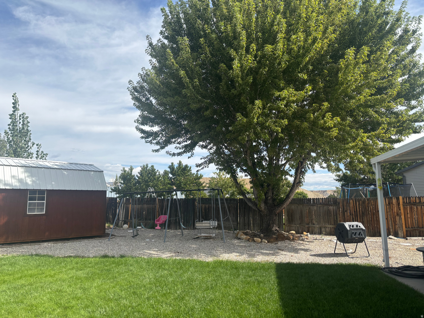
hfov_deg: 67.3
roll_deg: +1.2
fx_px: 318
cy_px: 159
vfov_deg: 53.1
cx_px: 212
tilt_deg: +7.8
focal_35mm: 26
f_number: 1.6
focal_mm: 5.96
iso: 50
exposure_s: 1/2778
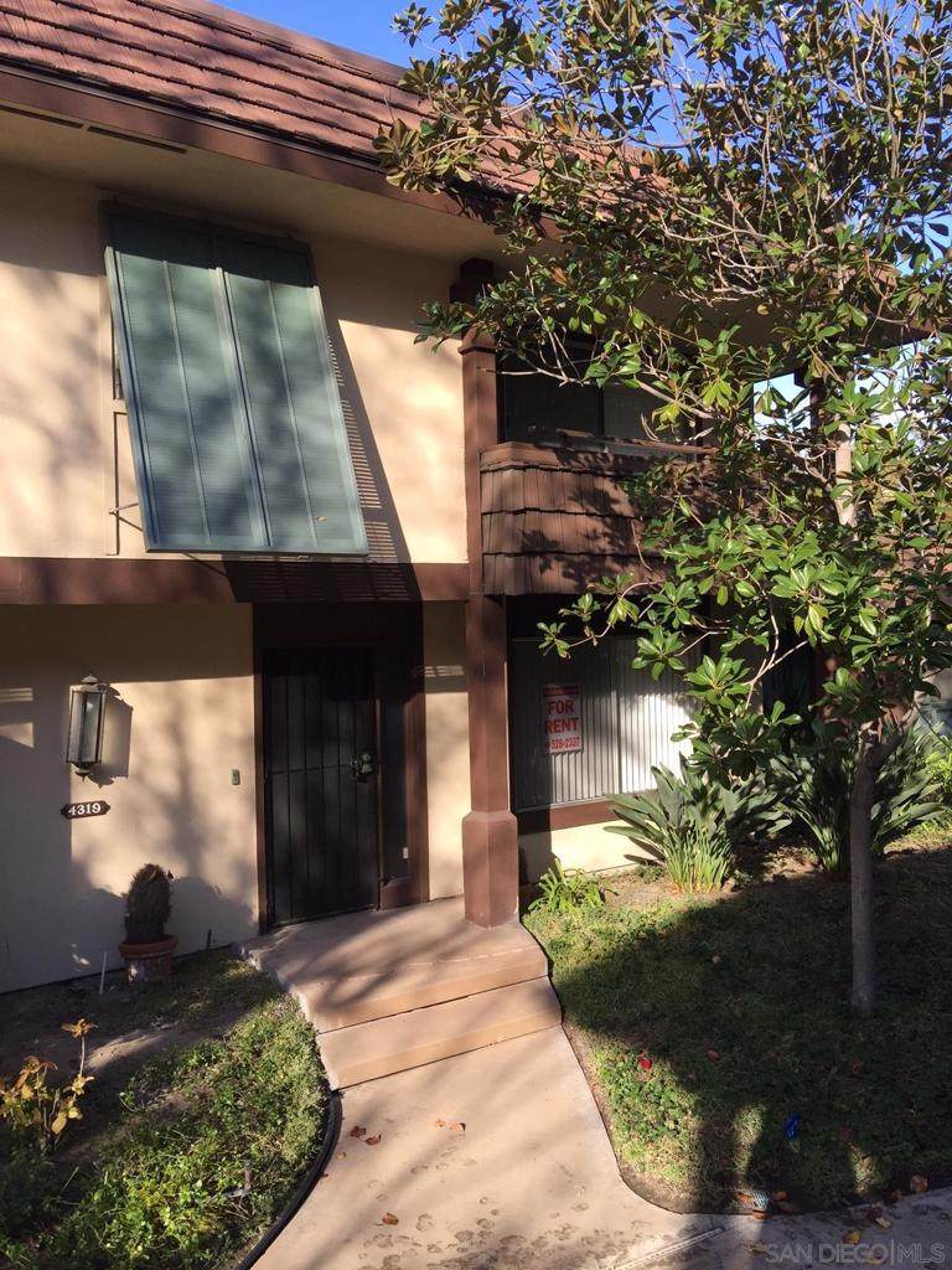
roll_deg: +1.5
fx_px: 1063
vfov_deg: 61.7
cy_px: 635
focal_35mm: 29
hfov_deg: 48.2
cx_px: 476
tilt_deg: +1.2
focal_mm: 4.15
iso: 32
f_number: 2.2
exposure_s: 1/581
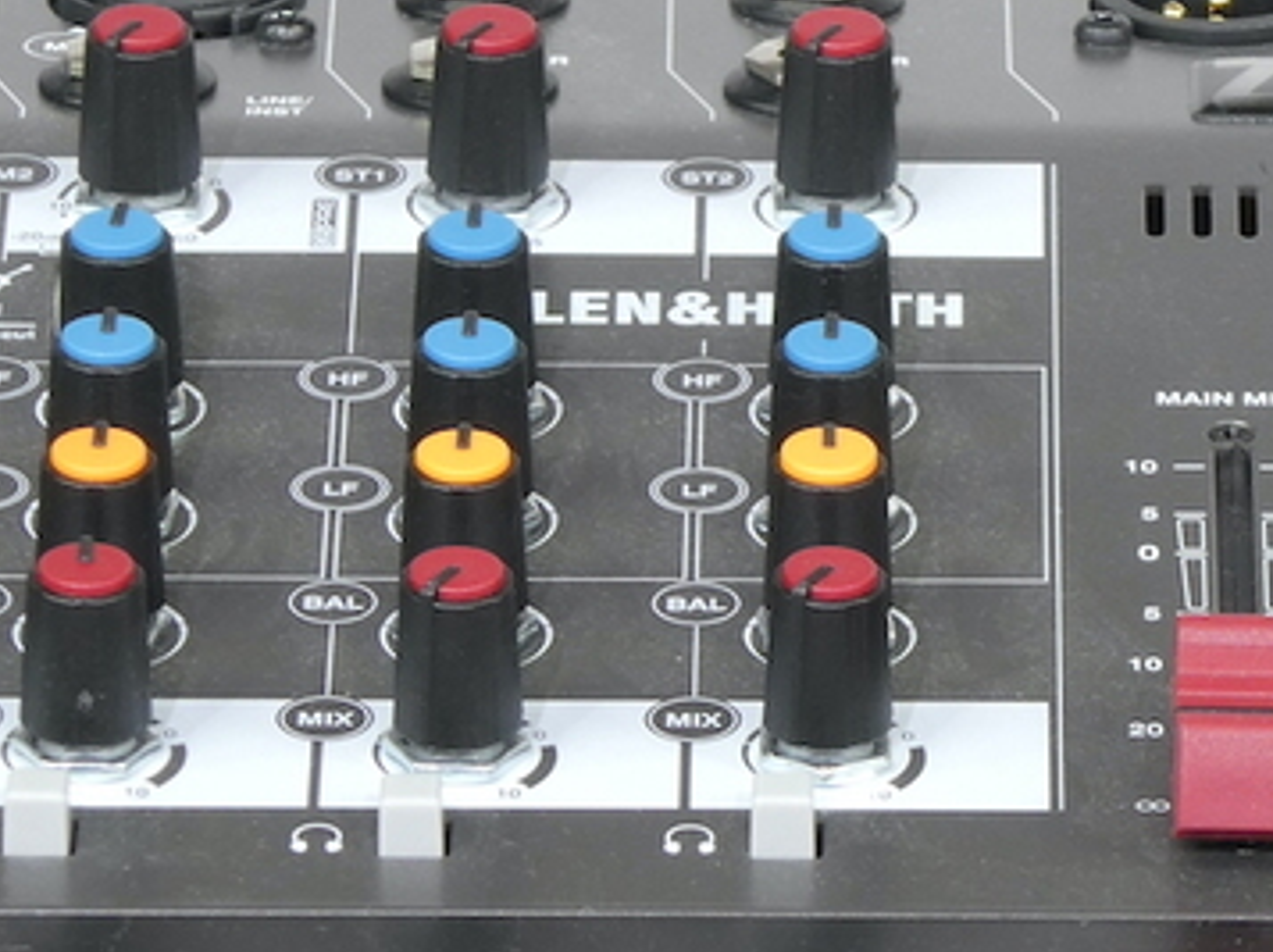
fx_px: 17010
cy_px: 563
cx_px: 713
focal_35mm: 463
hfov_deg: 4.3
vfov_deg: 3.2
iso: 100
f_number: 5.6
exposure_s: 1/1.3
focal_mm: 30.9
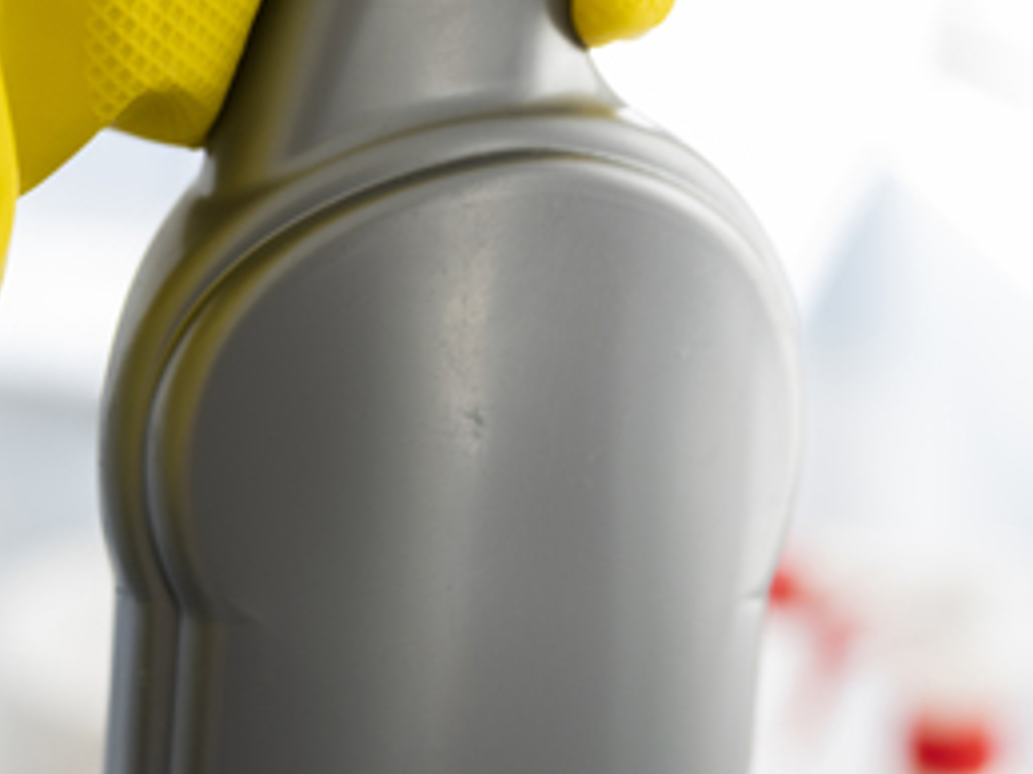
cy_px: 180
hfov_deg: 16.6
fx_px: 3550
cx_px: 489
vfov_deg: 12.4
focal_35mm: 119
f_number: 2.8
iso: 400
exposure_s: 1/320
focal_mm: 50
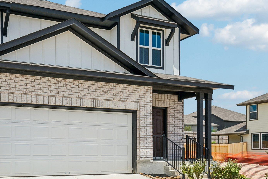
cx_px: 99
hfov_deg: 42.4
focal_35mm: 46
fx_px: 342
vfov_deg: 29.2
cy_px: 96
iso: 200
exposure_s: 1/800
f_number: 9
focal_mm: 31
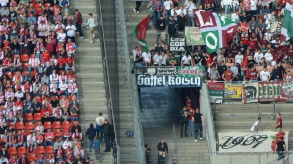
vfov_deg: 3.0
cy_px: -12
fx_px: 3116
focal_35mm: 401
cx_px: 318
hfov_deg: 5.4
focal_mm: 105
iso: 360
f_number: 5.6
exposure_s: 1/500
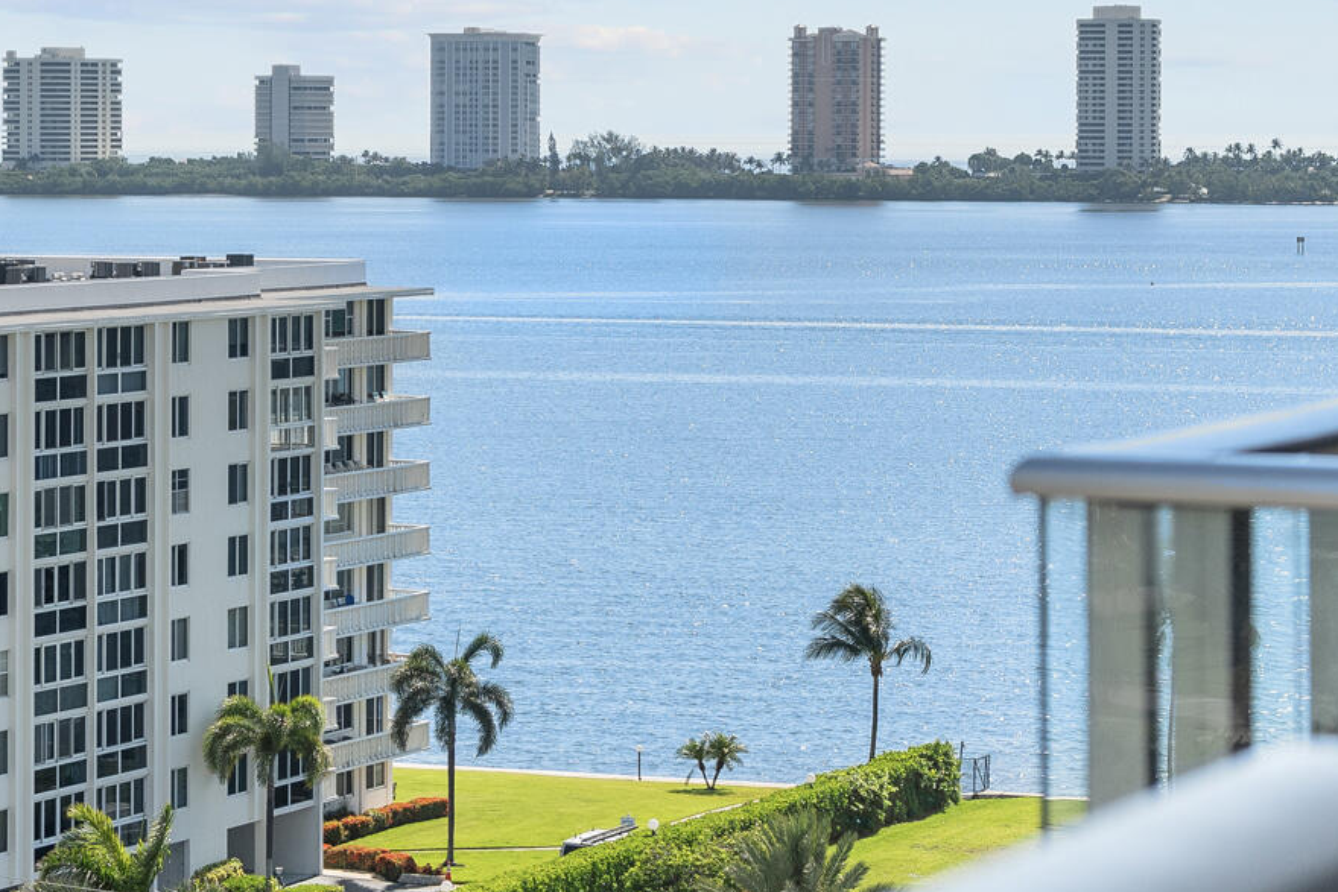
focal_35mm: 142
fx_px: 5278
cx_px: 582
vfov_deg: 9.6
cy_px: 185
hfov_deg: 14.4
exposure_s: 1/3200
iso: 500
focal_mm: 50
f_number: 2.8
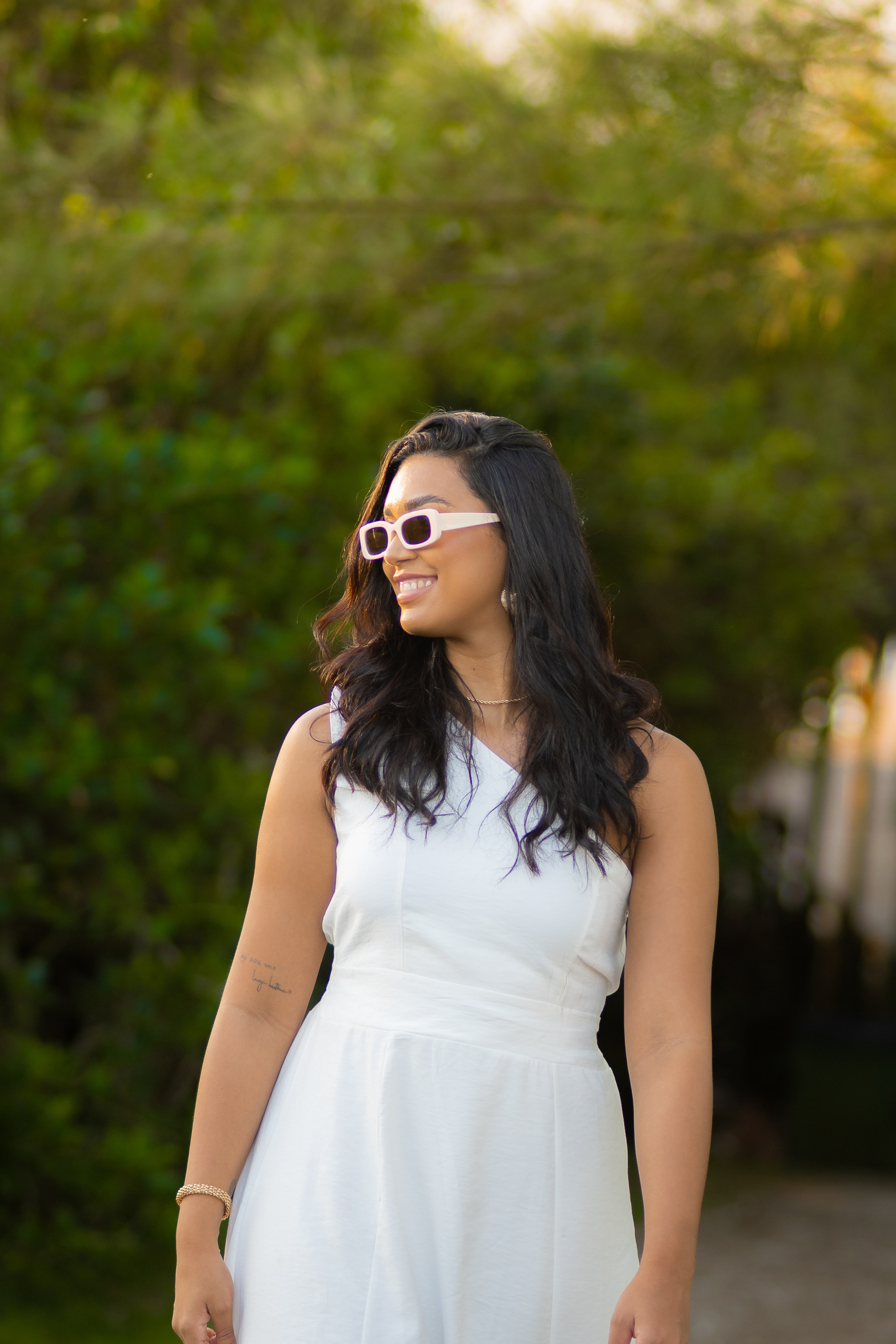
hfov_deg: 10.8
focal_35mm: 128
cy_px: 672
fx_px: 4760
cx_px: 448
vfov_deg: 16.1
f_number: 1.8
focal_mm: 85
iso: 250
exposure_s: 1/640
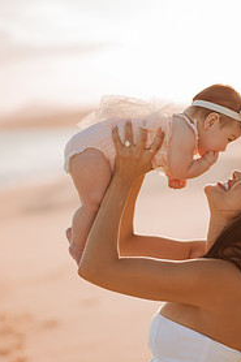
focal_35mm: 94
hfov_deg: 14.5
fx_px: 945
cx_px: 190
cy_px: 198
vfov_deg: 21.7
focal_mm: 58
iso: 100
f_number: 1.4
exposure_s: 1/4000
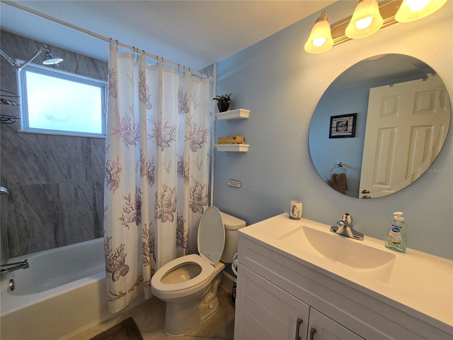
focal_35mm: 13
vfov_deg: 89.9
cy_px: 170
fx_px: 170
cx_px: 226
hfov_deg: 106.2
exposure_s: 1/120
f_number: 2.2
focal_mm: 2.2
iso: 100
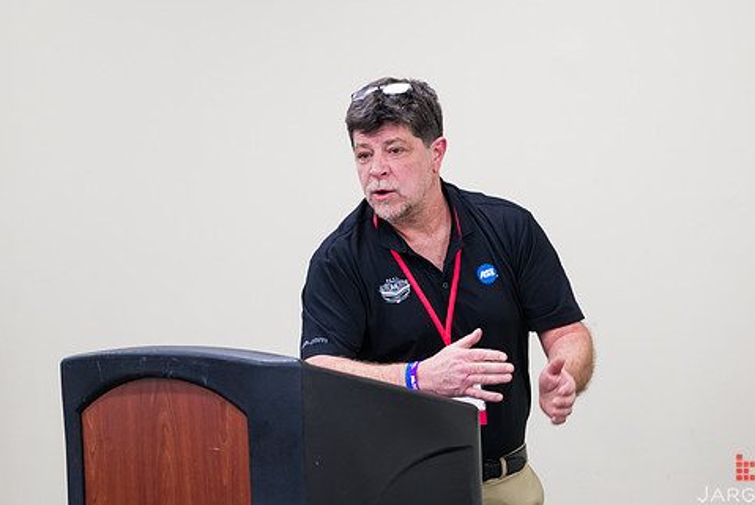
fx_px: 5078
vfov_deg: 5.7
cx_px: 391
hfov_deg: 8.5
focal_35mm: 242
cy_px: 231
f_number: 3.2
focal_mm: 200
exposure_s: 1/200
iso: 1250
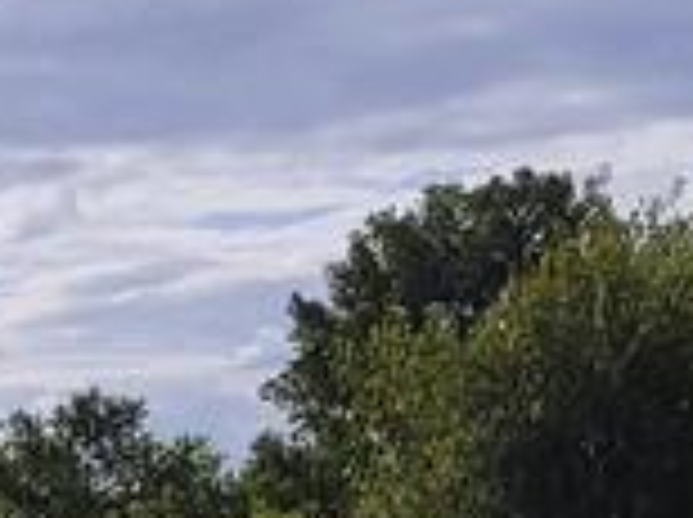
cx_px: -896
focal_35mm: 173
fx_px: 3458
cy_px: 1234
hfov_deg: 10.2
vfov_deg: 7.9
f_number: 1.8
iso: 40
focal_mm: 5.4
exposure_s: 1/5020
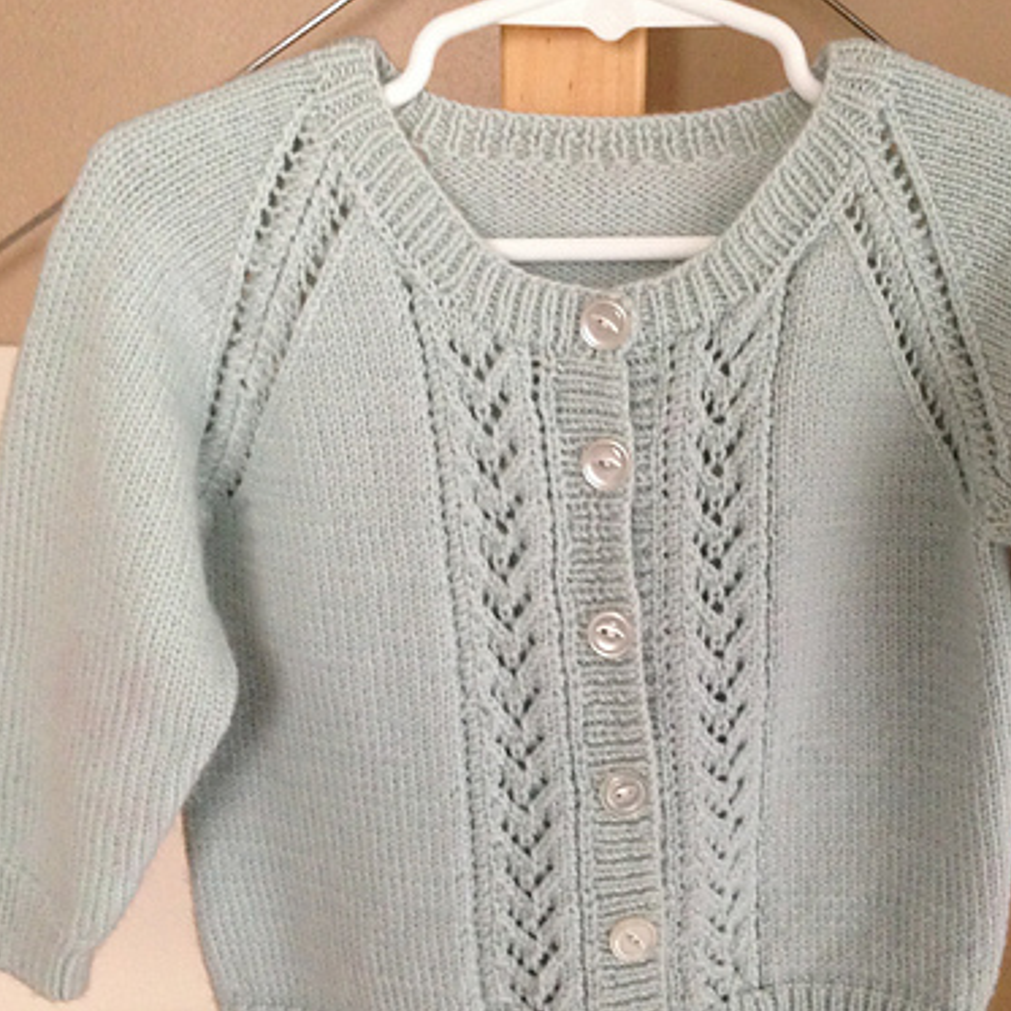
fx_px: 1652
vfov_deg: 34.0
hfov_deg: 33.9
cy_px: 534
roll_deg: -1.9
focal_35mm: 50
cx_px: 615
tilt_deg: -14.2
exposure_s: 1/20
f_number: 2.4
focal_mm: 4.12
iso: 250
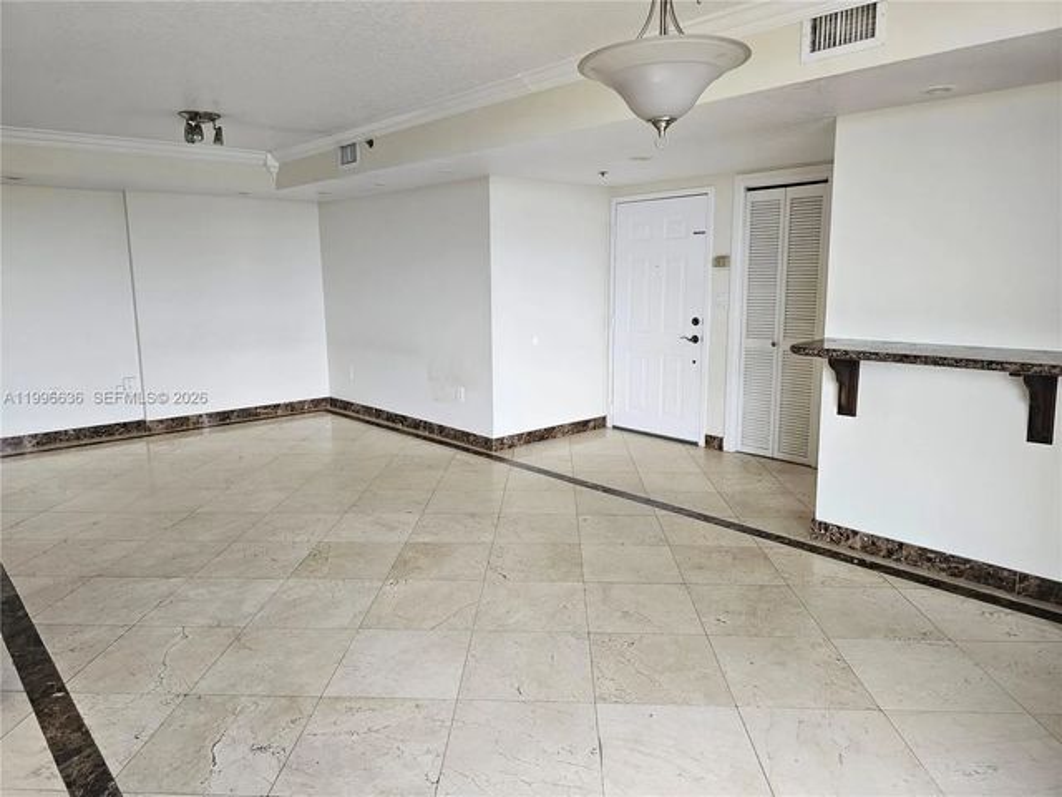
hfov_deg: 73.9
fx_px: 706
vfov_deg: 58.9
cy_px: 398
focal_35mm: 23
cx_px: 531
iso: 125
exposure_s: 1/180
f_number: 1.7
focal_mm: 6.3
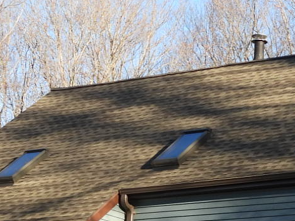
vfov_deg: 9.1
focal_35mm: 161
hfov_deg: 12.3
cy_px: 232
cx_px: 211
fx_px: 1371
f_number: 3.2
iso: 100
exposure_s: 1/400
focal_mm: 5.9
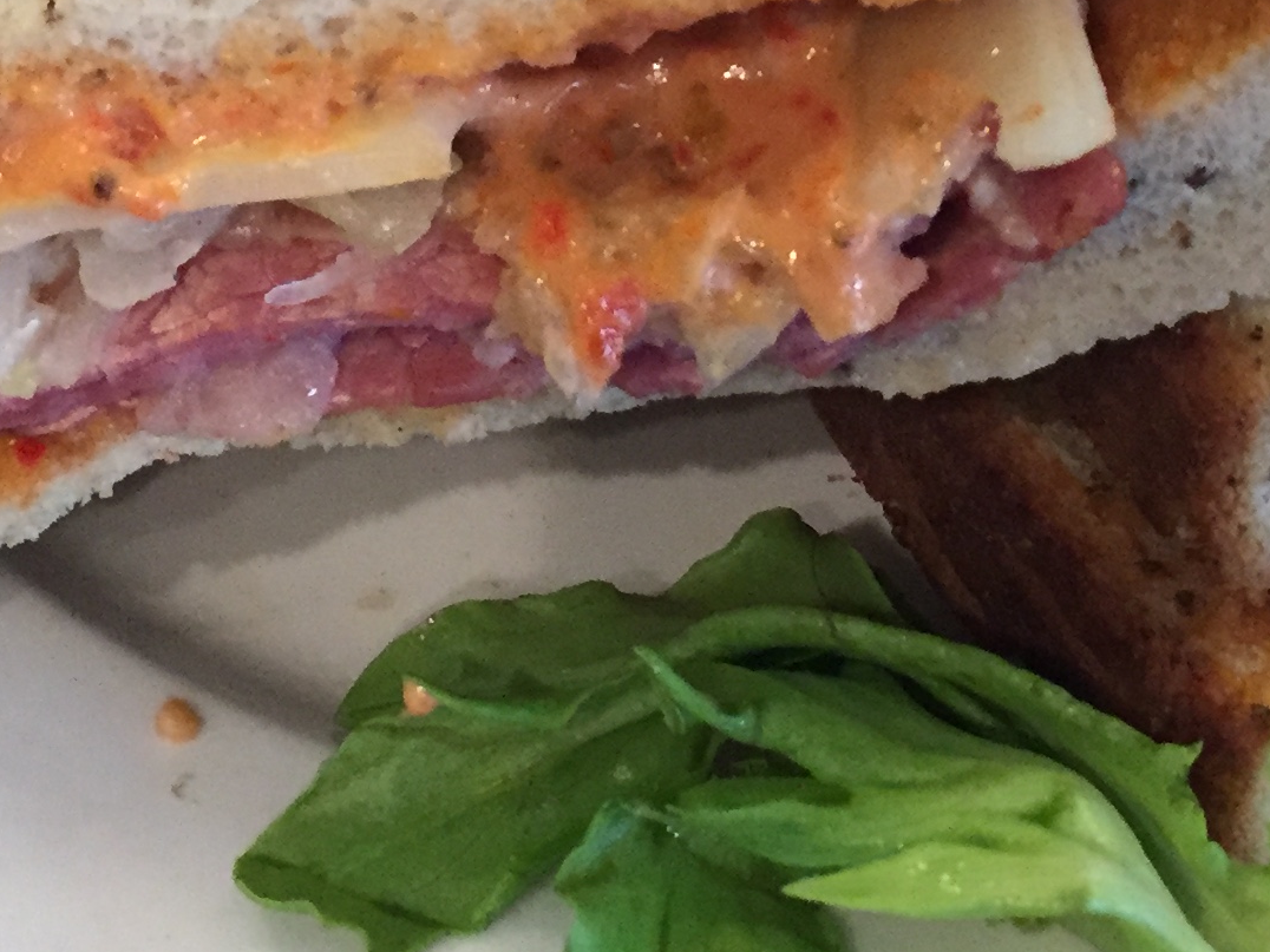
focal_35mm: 88
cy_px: -79
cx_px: 956
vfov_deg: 16.3
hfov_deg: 22.0
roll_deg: -2.5
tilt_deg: -40.3
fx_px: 3229
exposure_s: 1/30
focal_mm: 4.15
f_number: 2.2
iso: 250
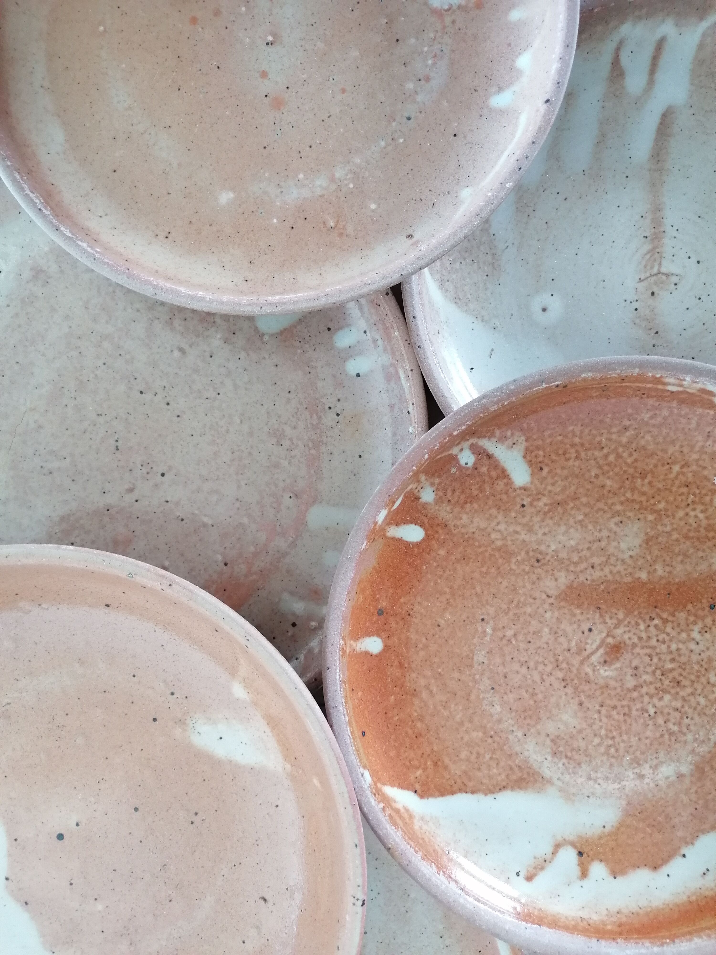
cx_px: 358
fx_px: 745
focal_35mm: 27
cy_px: 478
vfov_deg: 65.3
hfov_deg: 51.4
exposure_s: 1/25
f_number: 1.8
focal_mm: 4.75
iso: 320
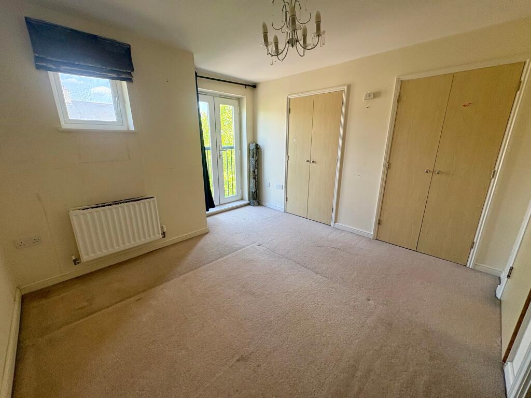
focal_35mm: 14
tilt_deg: -15.6
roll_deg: -0.3
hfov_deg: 102.1
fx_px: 215
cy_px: 199
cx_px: 266
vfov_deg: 85.7
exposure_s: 1/99
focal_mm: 2.22
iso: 125
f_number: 2.2
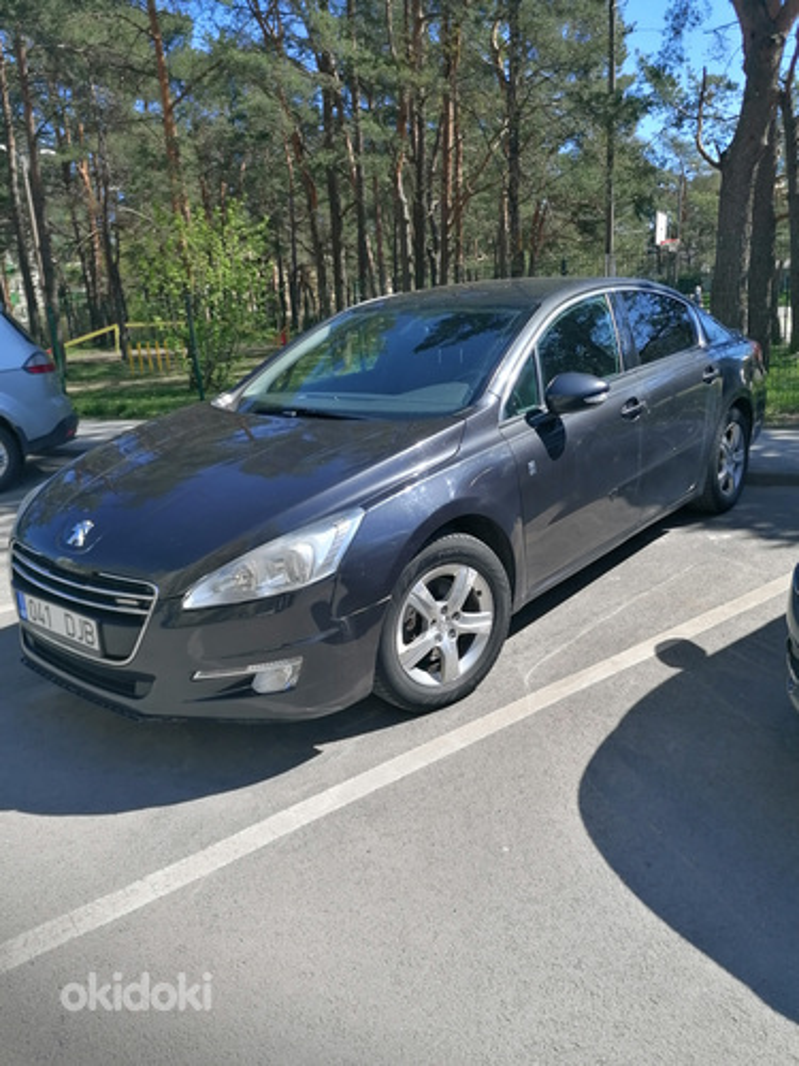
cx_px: 400
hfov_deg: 51.4
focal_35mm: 27
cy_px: 533
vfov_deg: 65.3
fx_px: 831
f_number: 1.8
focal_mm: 4.75
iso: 50
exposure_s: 1/884
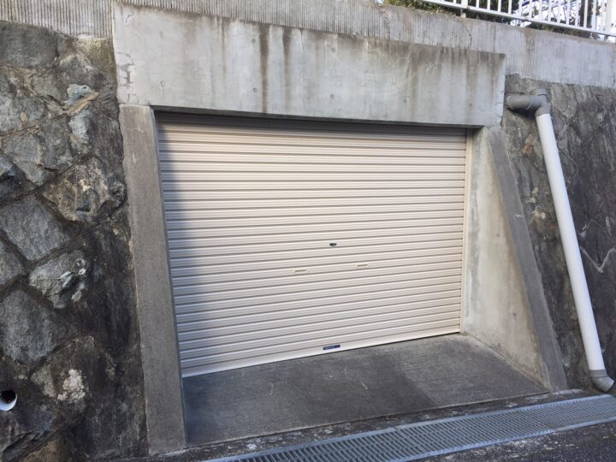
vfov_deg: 48.2
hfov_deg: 61.7
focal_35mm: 29
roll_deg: -0.4
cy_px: 231
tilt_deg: -7.2
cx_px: 308
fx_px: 516
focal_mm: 4.15
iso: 32
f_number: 2.2
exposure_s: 1/311
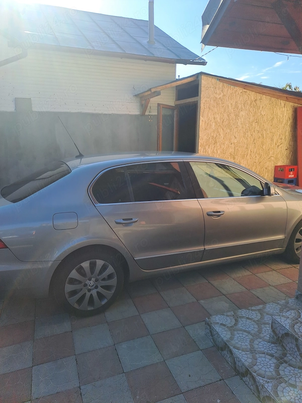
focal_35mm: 25
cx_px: 151
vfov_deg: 69.4
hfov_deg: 54.9
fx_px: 291
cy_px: 202
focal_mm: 4.65
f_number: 1.8
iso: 32
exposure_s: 1/995
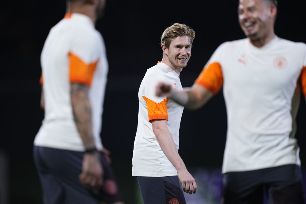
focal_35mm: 400
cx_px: 153
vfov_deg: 3.4
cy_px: 102
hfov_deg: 5.2
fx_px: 3400
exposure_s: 1/1600
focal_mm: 400
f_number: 2.8
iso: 2500
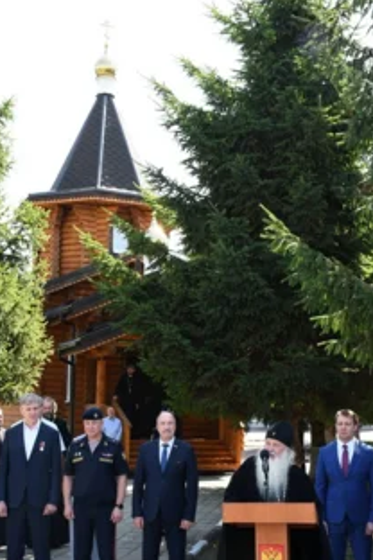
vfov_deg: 39.5
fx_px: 777
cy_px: 325
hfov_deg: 27.0
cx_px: 157
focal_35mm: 50
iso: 800
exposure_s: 1/320
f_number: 9
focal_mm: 26
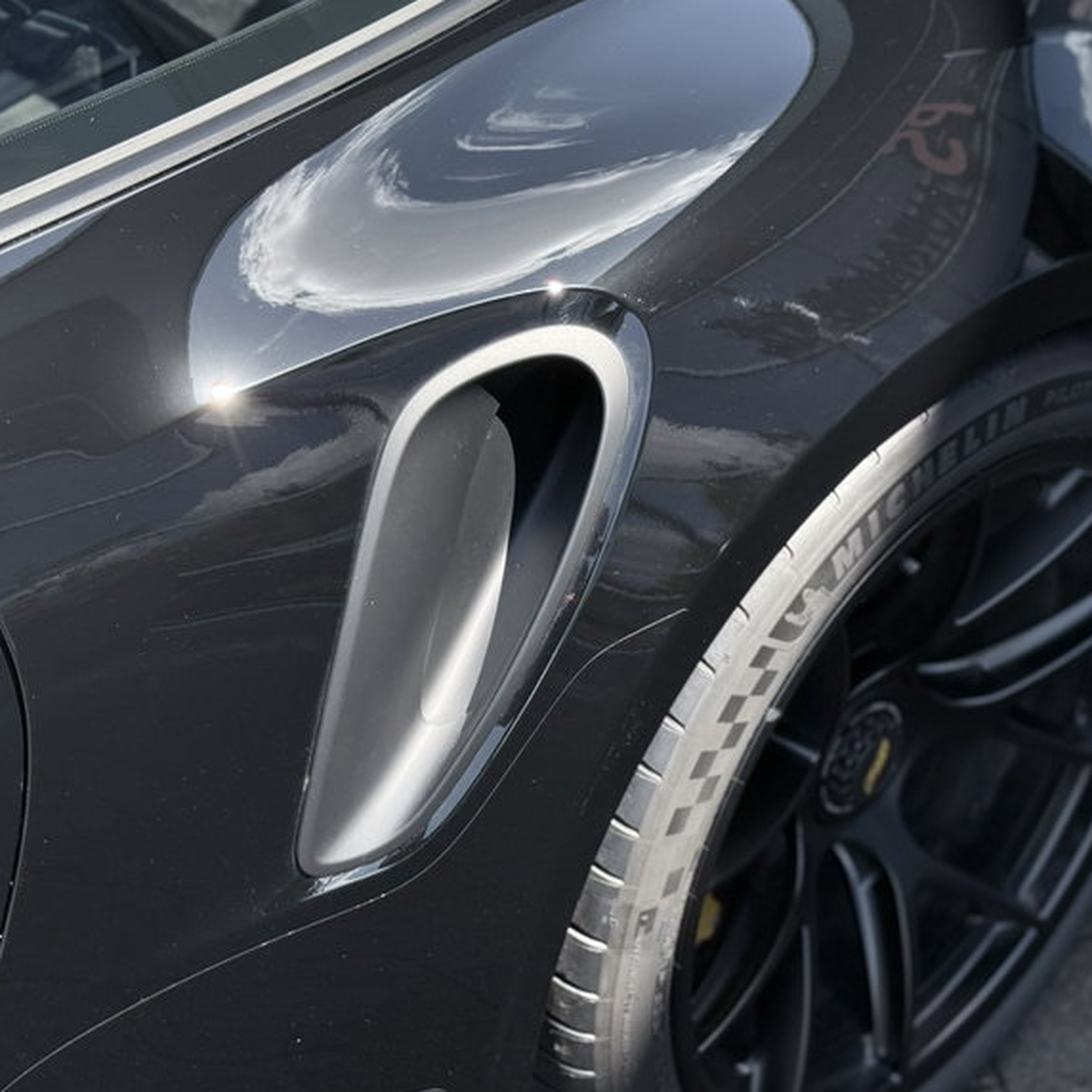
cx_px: 502
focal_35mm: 57
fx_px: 2034
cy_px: 546
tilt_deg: -33.4
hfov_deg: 30.0
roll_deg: -2.9
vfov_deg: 30.0
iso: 64
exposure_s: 1/1070
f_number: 1.78
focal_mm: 6.76
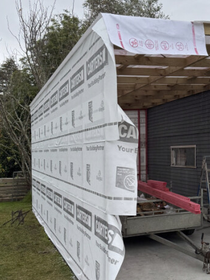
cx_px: 184
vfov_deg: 40.4
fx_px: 380
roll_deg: +0.6
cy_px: 152
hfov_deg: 29.8
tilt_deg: +0.9
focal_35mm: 47
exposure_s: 1/121
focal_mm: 6.76
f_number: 1.78
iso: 200
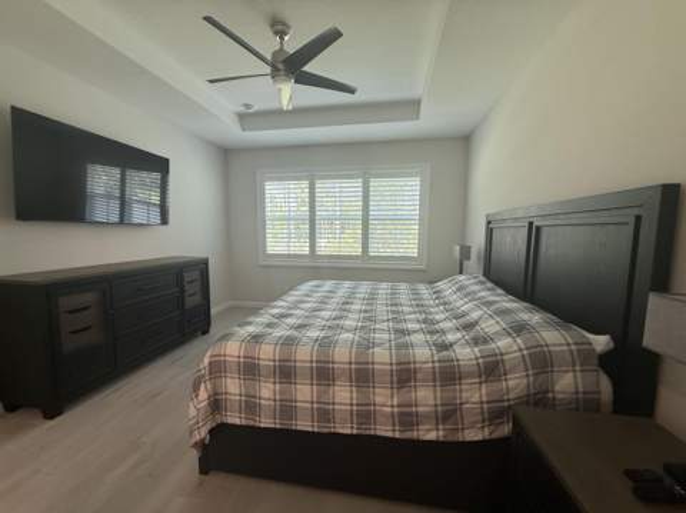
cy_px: 256
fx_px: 277
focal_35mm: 14
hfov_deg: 102.1
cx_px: 343
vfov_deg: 85.6
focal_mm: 2.22
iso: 160
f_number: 2.2
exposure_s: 1/120
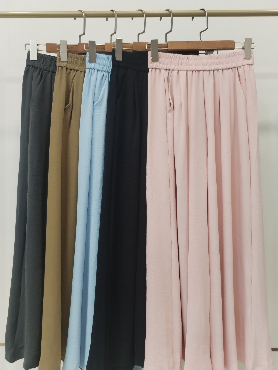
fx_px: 332
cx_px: 139
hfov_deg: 45.4
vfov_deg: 58.4
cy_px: 185
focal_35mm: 31
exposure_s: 1/60
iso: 400
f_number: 1.8
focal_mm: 4.75
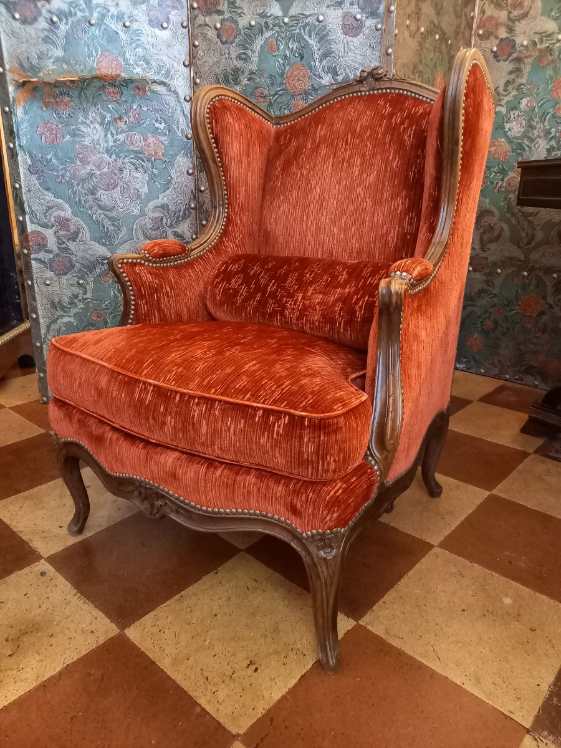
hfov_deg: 54.9
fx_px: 540
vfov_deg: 69.4
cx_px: 280
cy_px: 374
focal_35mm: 25
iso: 1600
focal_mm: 4.65
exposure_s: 1/17
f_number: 1.8
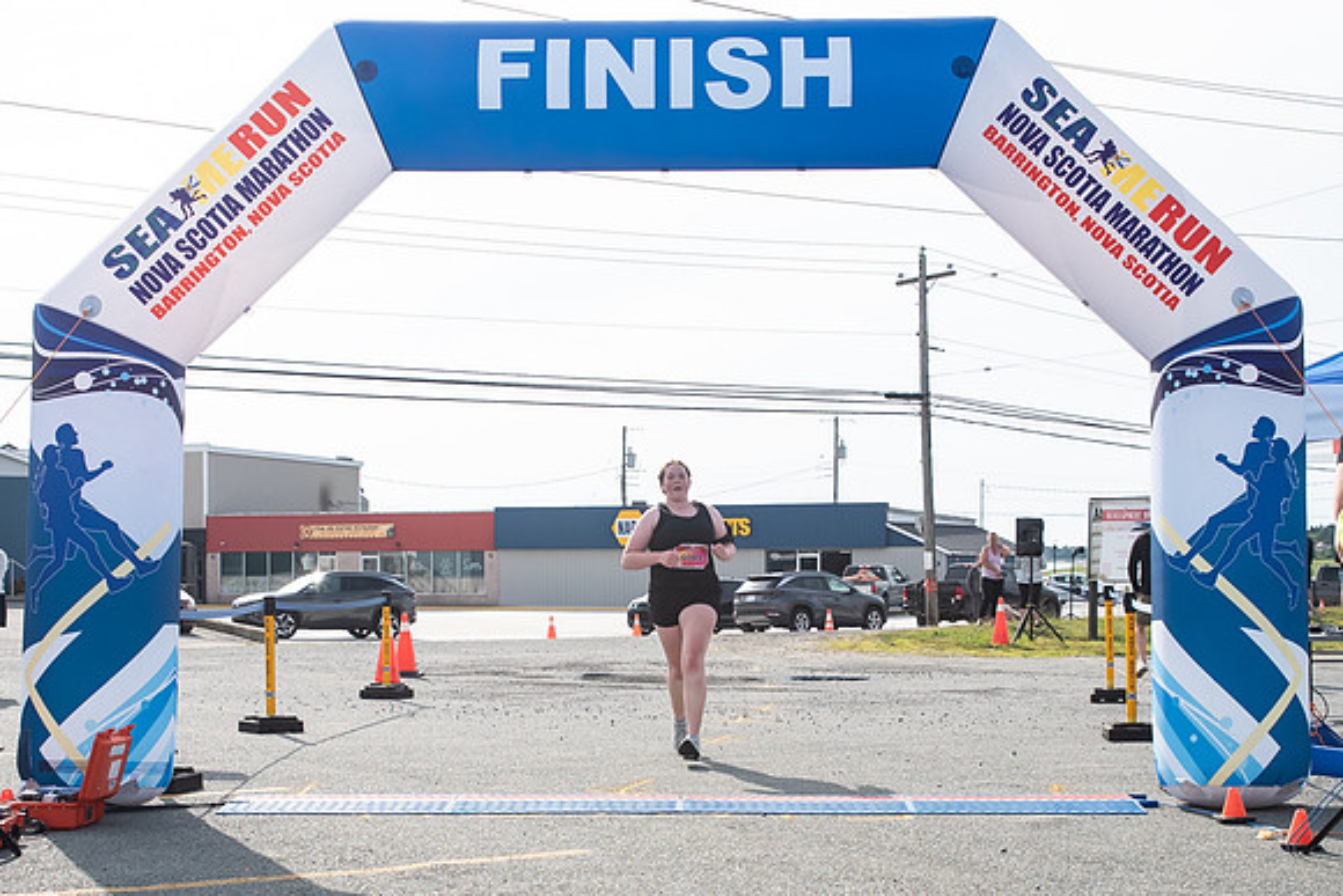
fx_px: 2026
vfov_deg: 24.8
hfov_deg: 36.7
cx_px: 665
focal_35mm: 54
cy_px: 577
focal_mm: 32
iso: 800
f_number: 4
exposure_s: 1/3200
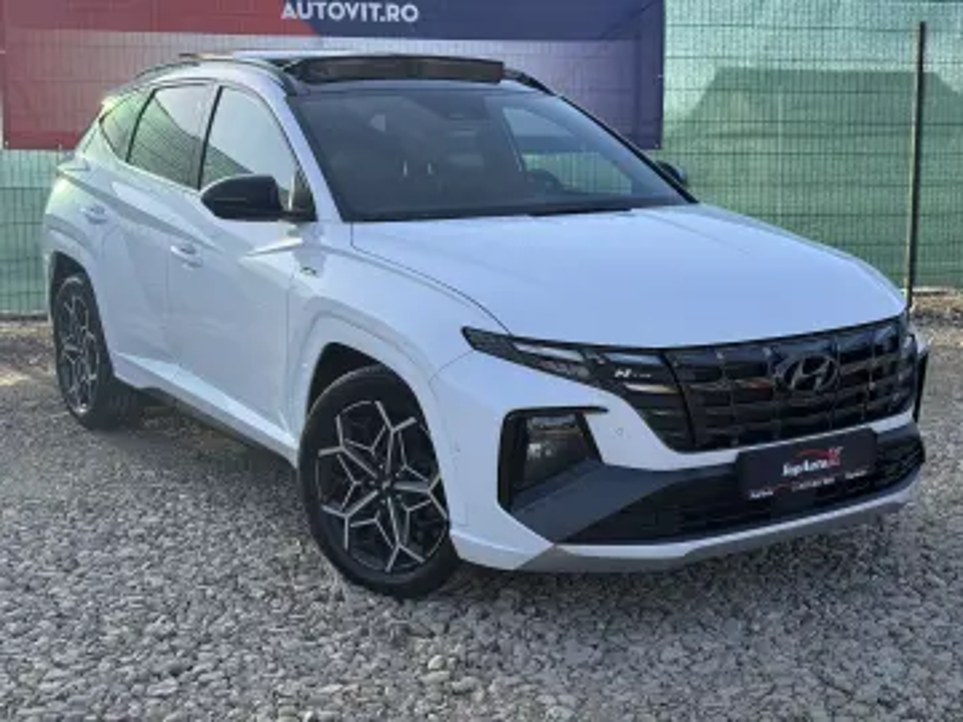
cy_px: 361
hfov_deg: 39.7
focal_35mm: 48
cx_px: 482
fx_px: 1335
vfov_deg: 30.3
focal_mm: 6.76
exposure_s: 1/2273
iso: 64
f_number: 1.78
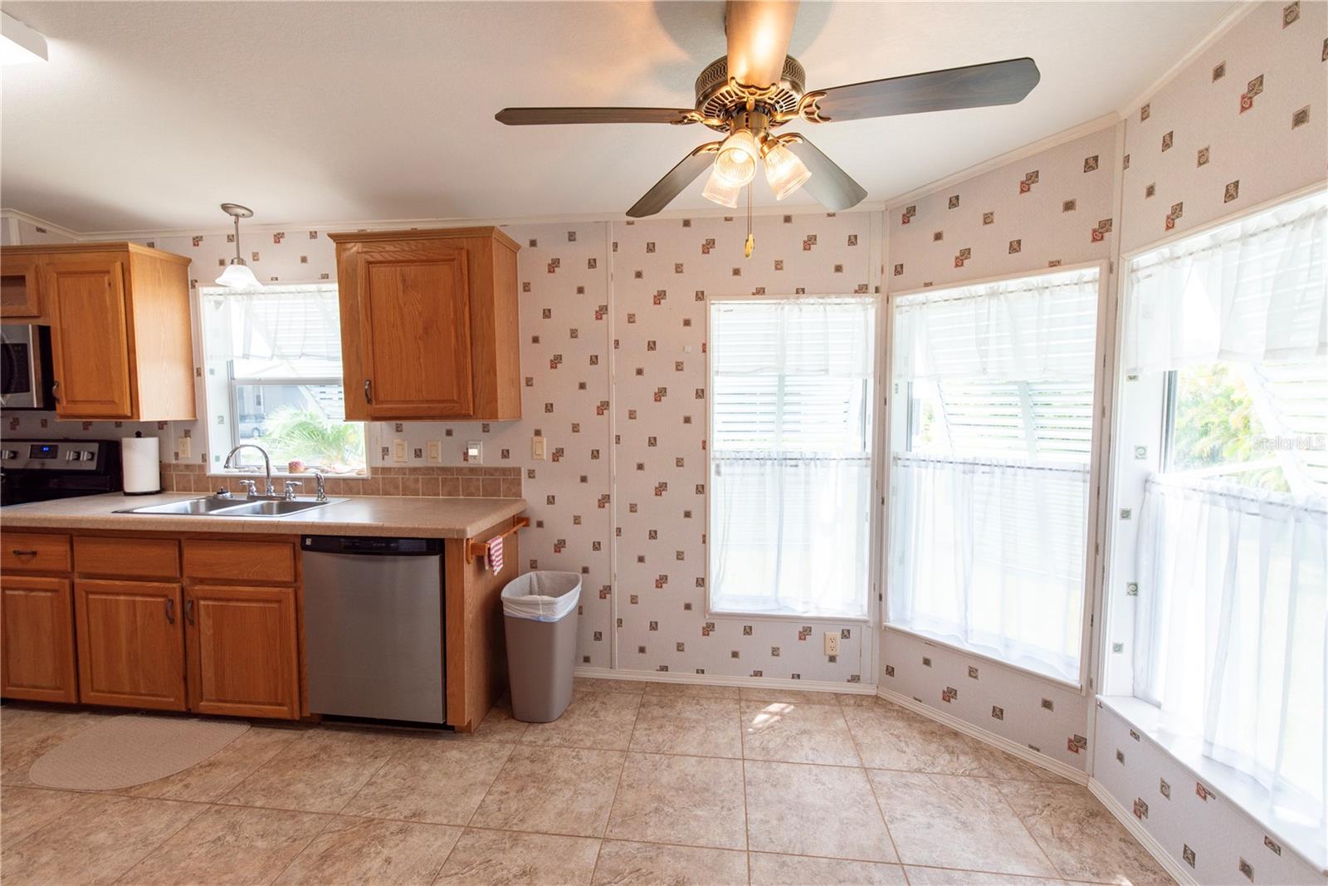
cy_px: 443
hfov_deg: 100.4
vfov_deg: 77.3
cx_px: 664
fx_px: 553
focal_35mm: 15
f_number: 5.6
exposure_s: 1/125
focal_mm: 15
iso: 100
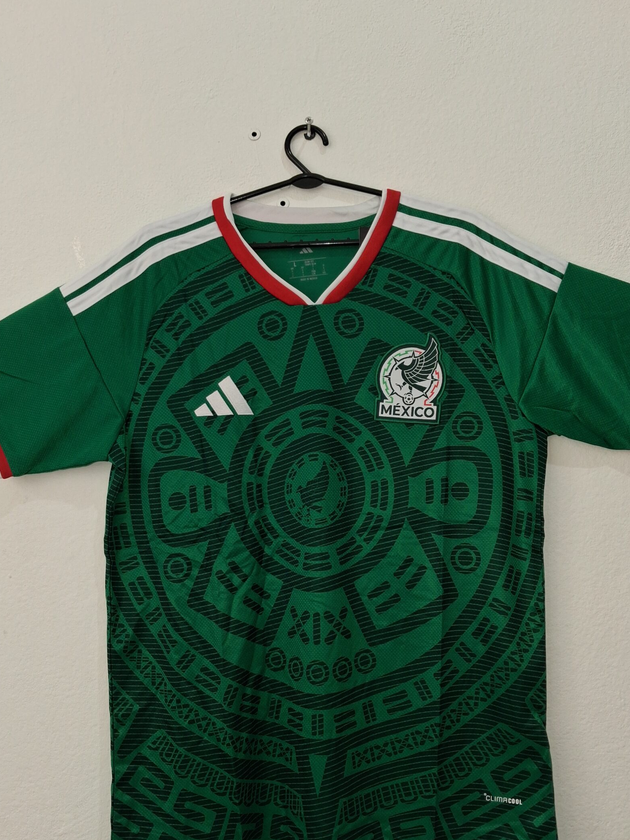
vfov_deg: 55.3
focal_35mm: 33
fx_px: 801
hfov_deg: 42.9
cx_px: 316
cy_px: 453
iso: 160
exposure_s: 1/120
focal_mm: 4
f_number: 1.8
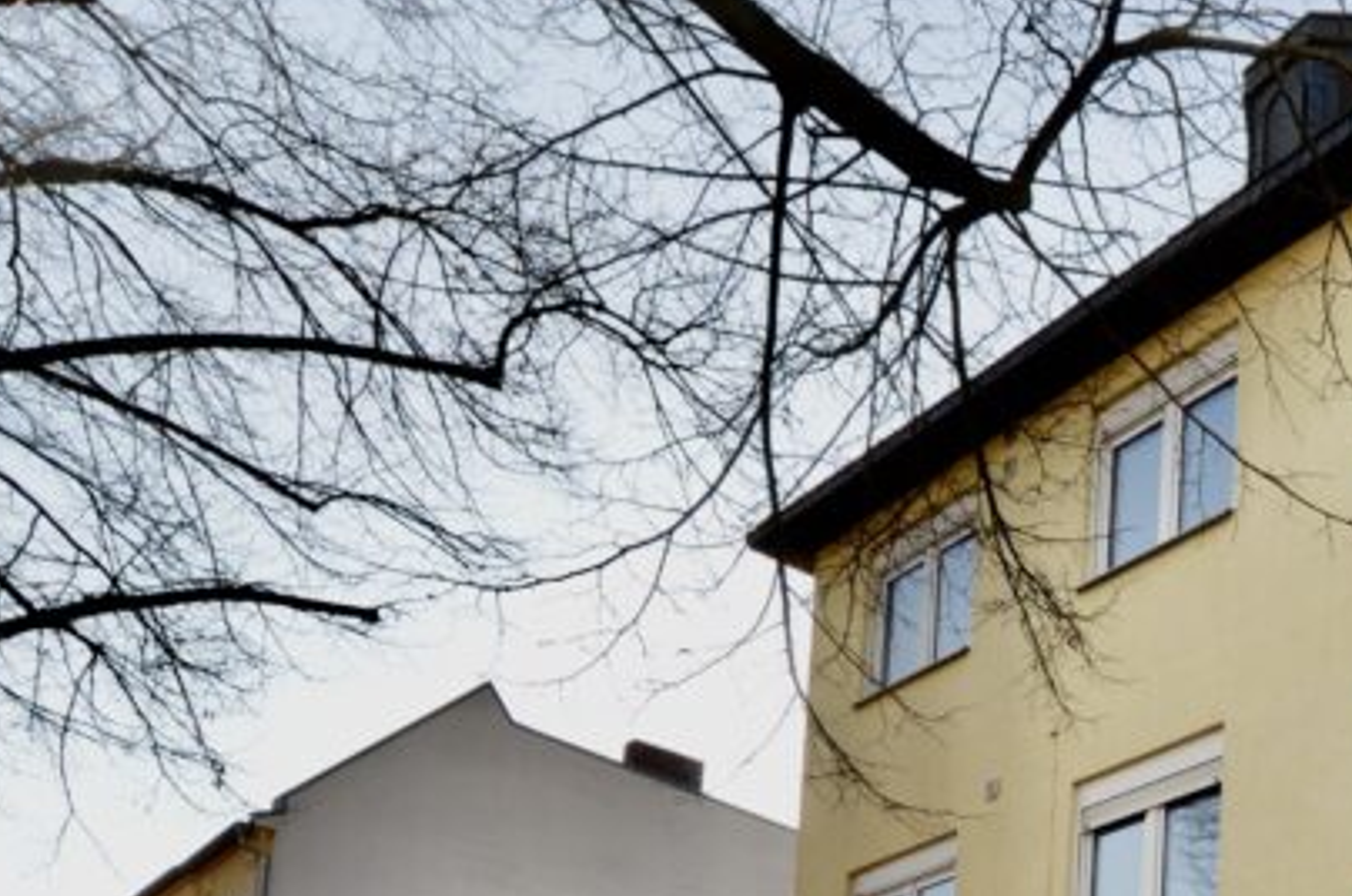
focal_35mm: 38
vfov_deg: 33.5
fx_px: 1425
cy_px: 769
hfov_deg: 39.3
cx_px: 1559
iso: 200
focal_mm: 10
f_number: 9
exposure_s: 1/200
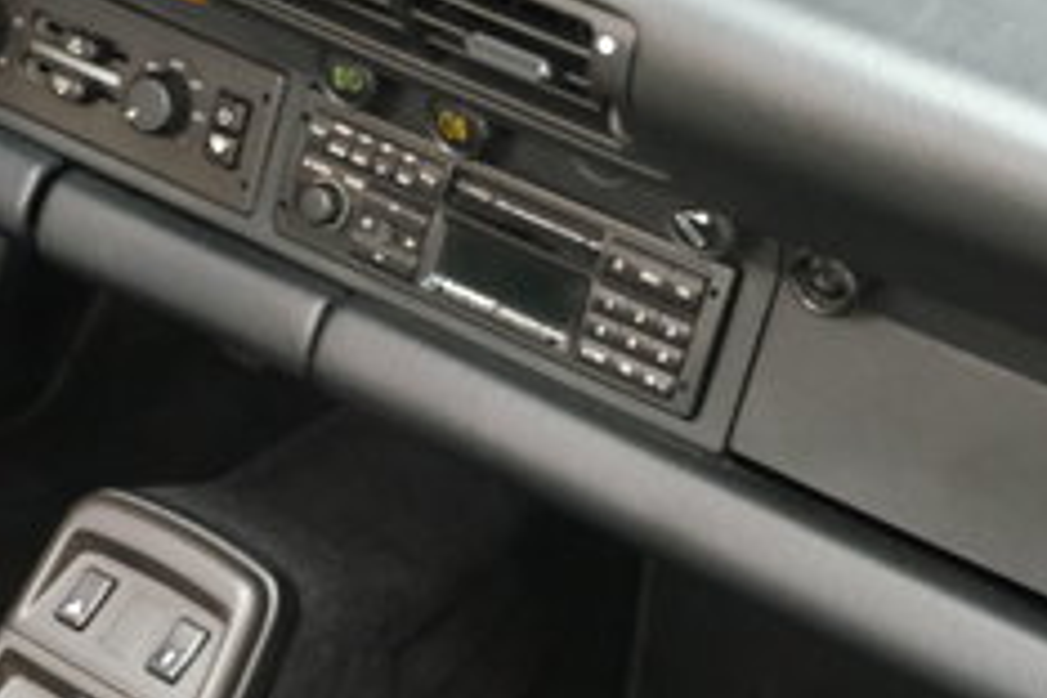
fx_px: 3141
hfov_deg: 18.5
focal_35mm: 108
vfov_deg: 12.6
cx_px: 60
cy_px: 524
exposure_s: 1/80
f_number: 3.2
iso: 4000
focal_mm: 22.3
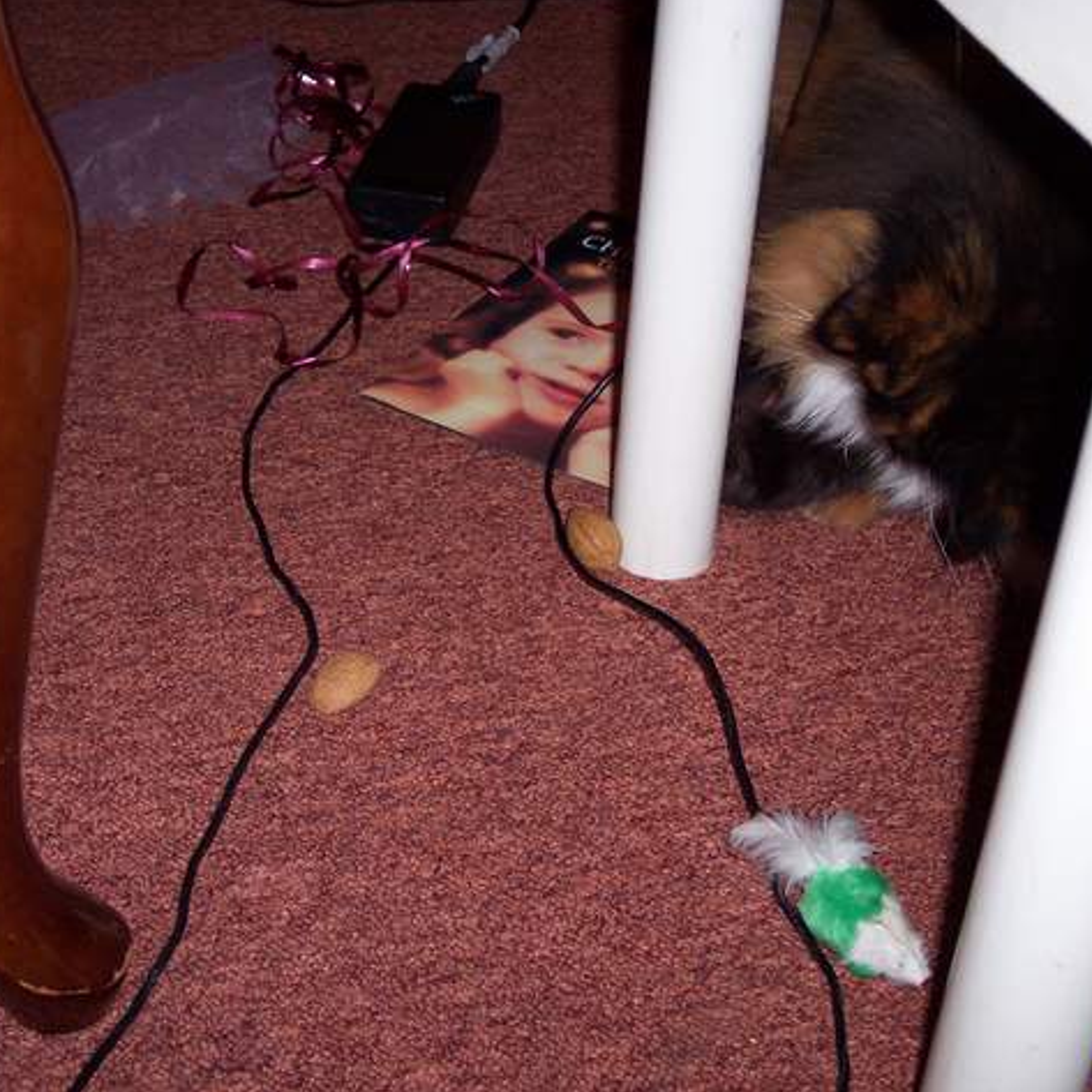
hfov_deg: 28.2
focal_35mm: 61
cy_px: 543
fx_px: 2177
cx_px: 522
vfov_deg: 28.2
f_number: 3.4
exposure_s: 1/30
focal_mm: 10.7
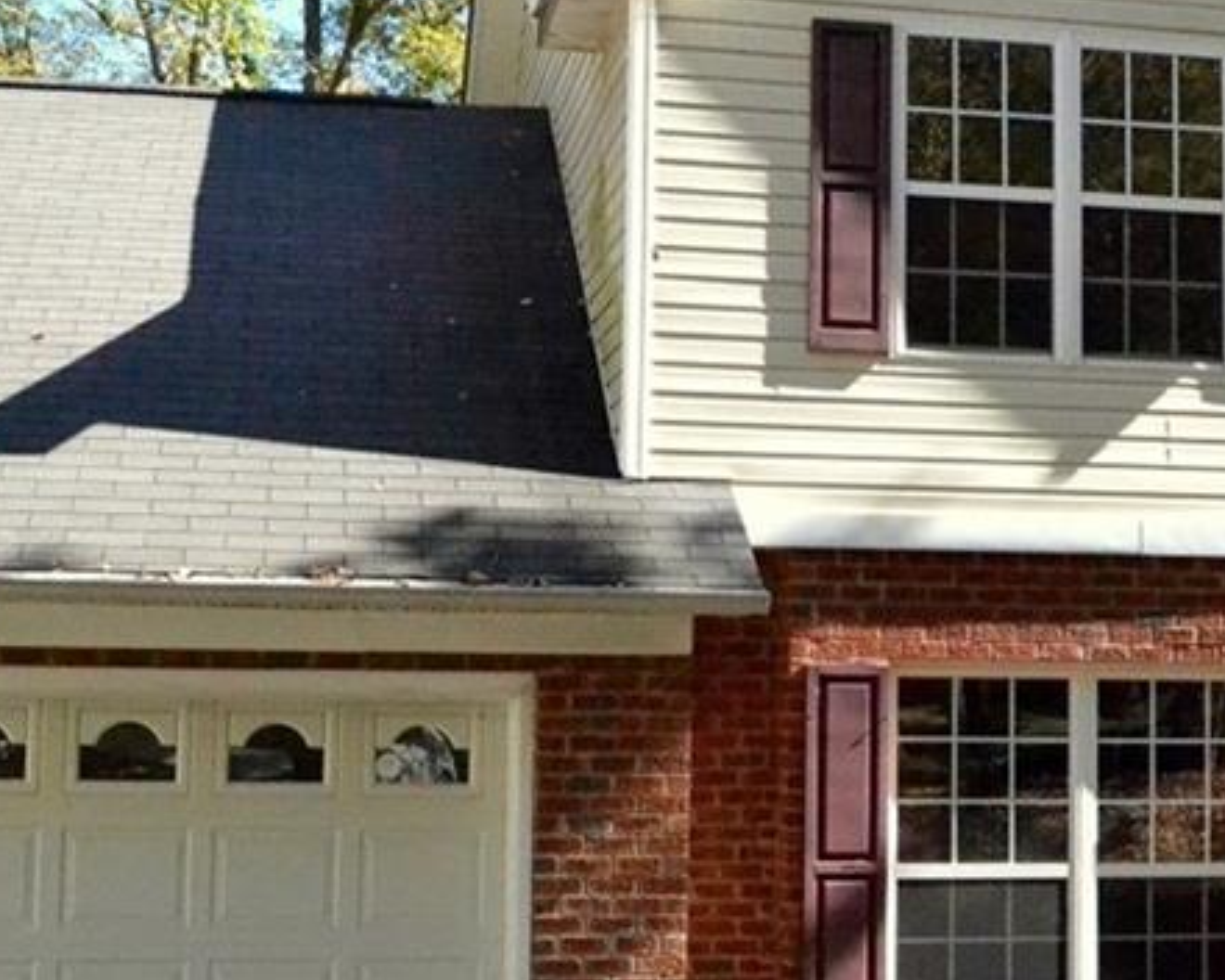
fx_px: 2139
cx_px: 855
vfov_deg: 25.8
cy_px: 468
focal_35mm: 59
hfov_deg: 31.6
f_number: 9
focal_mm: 18
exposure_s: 1/4000
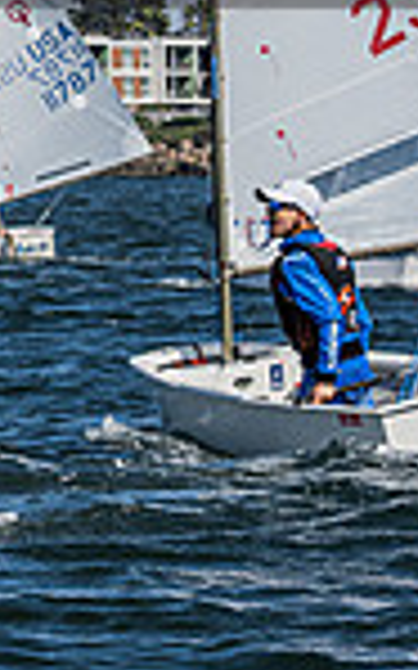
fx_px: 8155
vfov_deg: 4.7
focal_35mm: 447
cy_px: 169
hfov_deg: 2.9
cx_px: -896
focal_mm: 105
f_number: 13
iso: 320
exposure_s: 1/640
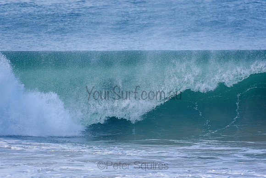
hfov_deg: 2.7
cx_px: 133
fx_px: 5543
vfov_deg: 1.8
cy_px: 89
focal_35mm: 750
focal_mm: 500
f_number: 5.6
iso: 500
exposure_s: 1/2000
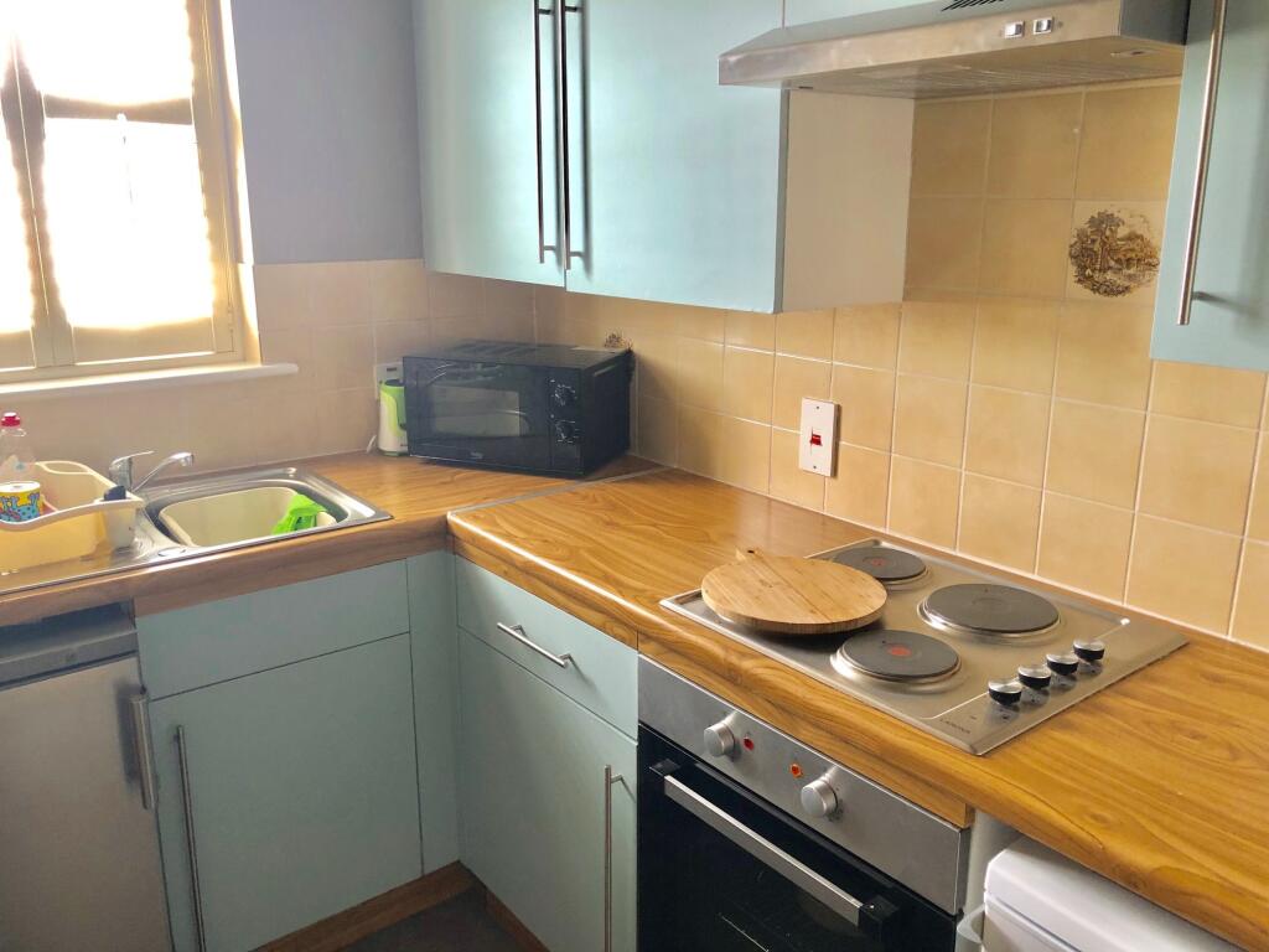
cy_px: 476
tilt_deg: -15.4
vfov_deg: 49.7
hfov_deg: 63.4
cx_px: 634
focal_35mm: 28
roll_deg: -0.4
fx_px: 1026
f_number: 1.8
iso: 40
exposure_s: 1/20
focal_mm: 3.99
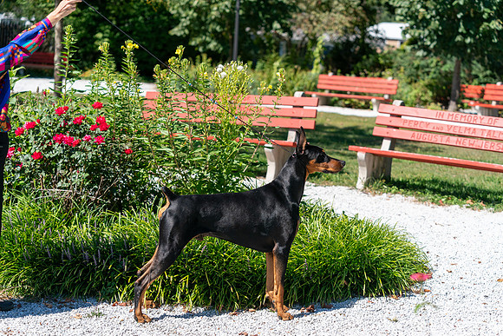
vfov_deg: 19.5
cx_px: 252
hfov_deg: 28.8
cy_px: 168
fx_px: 978
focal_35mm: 70
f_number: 3.5
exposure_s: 1/2500
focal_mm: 70
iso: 320
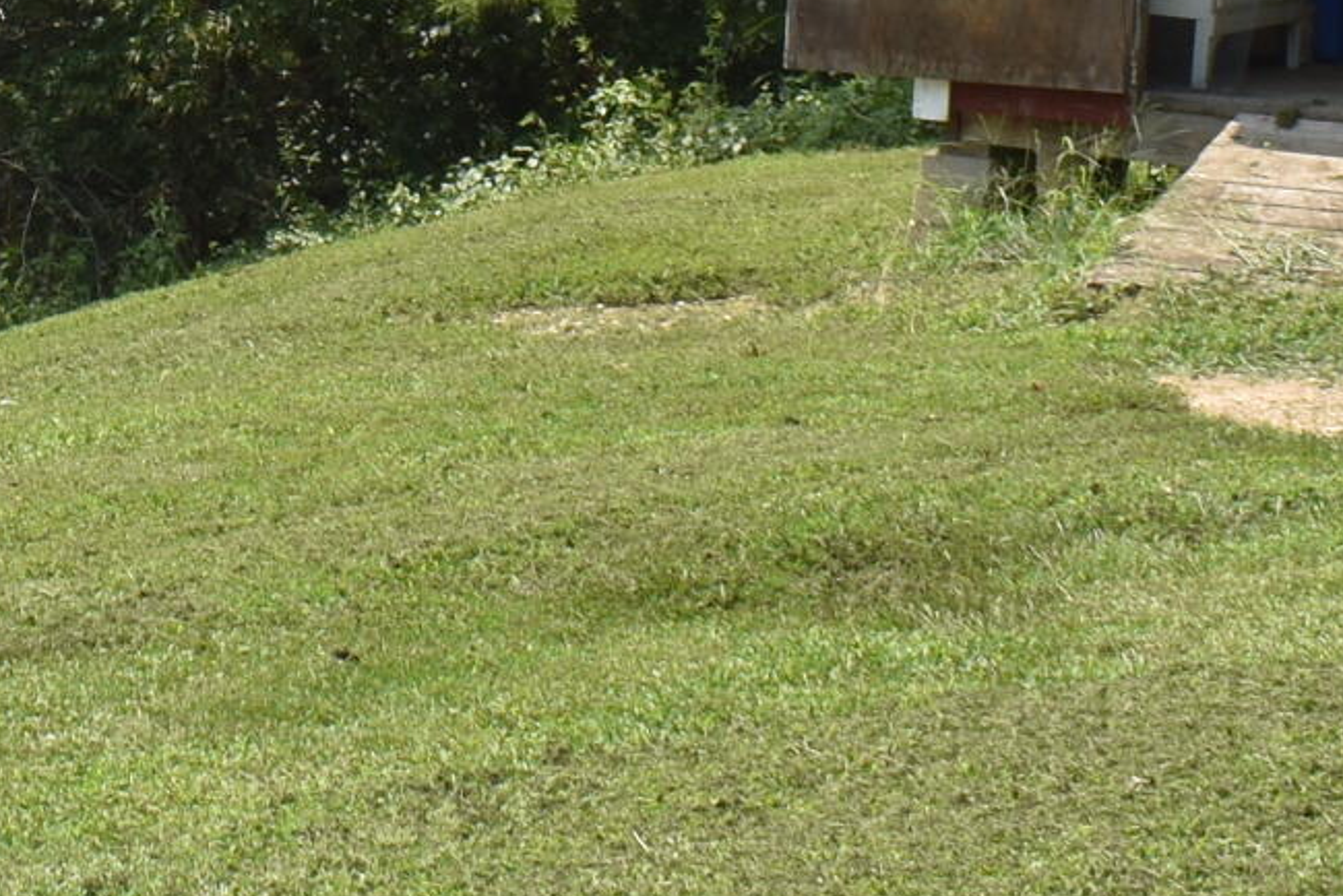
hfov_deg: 13.7
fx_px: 5423
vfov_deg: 9.2
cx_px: -229
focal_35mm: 145
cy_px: -462
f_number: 9
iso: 100
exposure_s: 1/200
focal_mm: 21
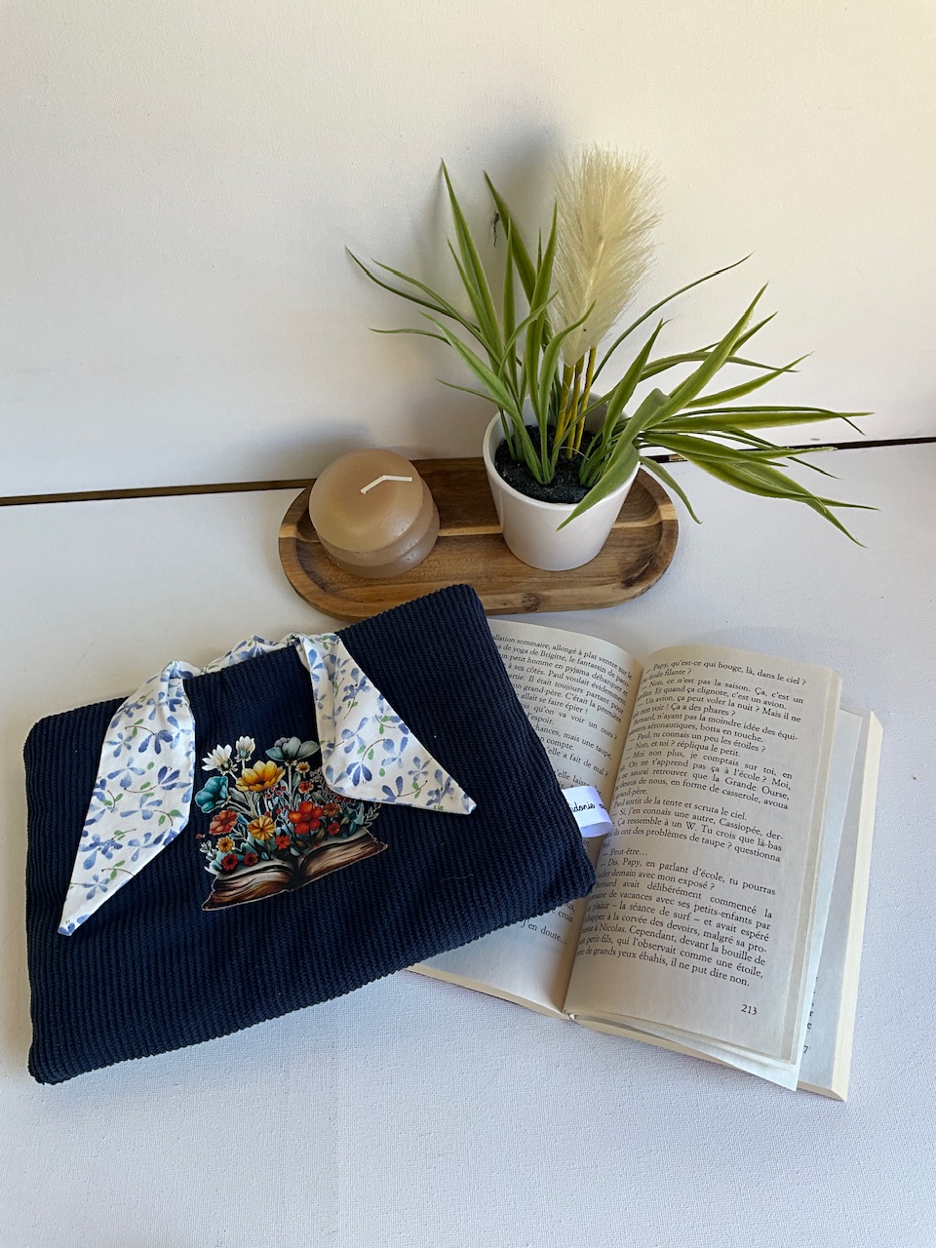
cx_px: 468
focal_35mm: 29
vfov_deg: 61.7
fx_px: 1046
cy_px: 624
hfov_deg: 48.2
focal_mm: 3
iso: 25
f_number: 1.8
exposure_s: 1/100
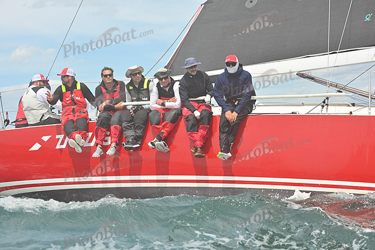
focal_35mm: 92
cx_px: 188
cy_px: 125
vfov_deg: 14.9
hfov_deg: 22.1
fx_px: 959
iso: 320
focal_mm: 92
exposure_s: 1/1250
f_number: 9
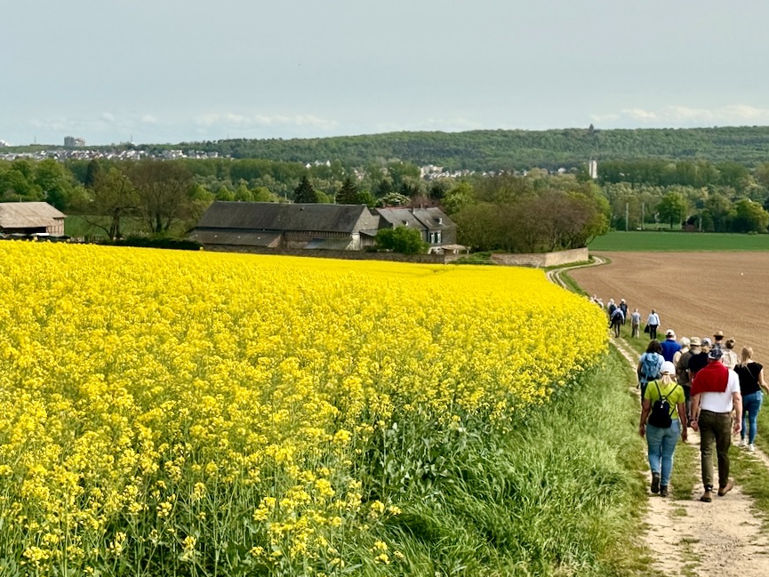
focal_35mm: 71
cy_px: 289
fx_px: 1577
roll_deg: +0.6
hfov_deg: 27.3
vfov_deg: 20.7
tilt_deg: -4.0
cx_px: 311
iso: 64
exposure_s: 1/4608
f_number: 1.78
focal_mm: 6.76
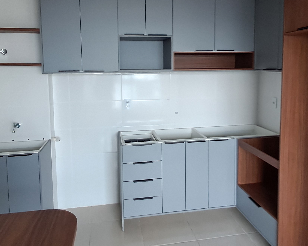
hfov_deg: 57.2
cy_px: 98
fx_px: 283
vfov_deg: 46.8
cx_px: 161
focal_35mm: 31
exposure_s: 1/40
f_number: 2.2
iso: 100
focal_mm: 1.64
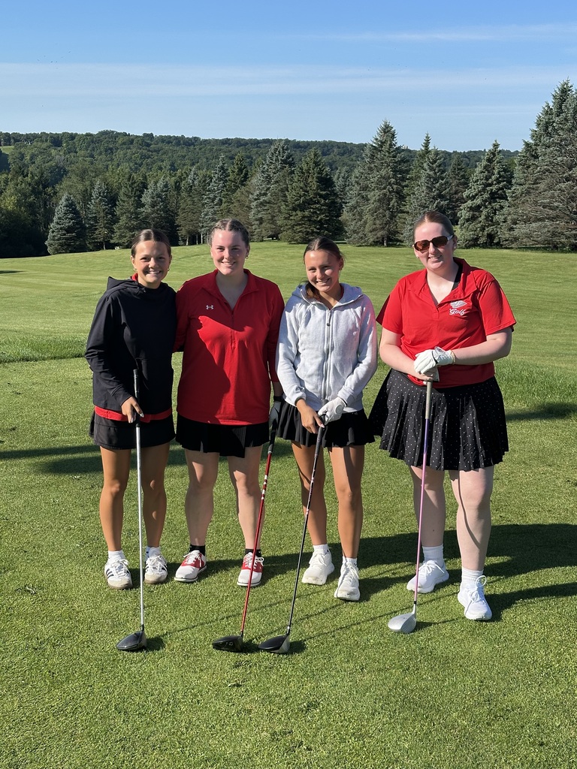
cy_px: 384
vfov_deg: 39.7
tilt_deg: -11.0
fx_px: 1067
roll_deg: -0.9
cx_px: 288
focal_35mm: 48
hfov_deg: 30.3
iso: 64
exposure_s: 1/2890
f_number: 1.78
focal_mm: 6.86
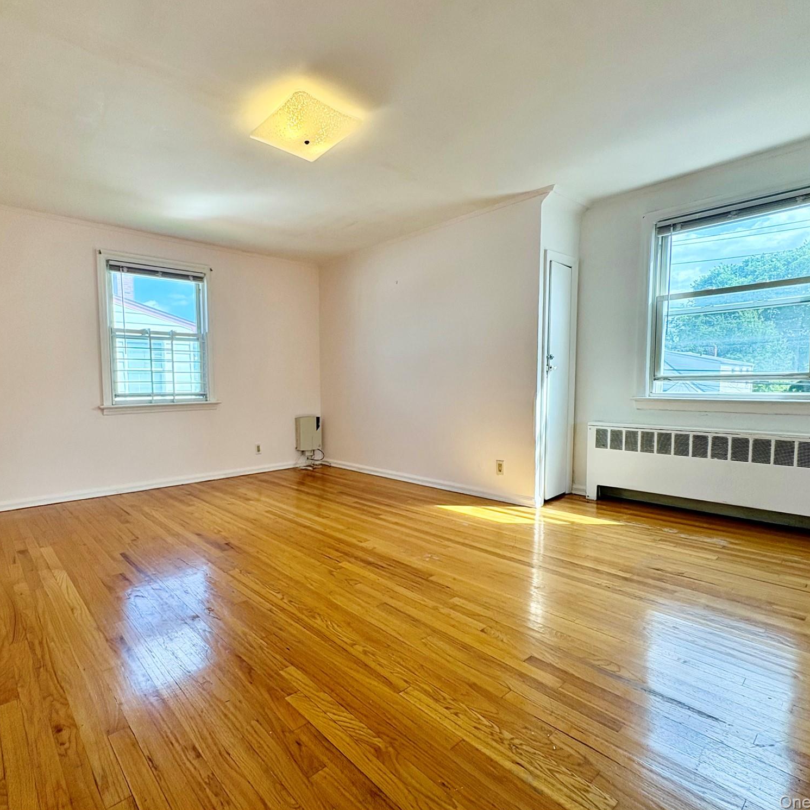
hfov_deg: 83.2
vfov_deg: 84.0
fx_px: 450
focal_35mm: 17
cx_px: 333
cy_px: 398
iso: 64
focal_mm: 2.22
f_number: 2.2
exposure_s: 1/205
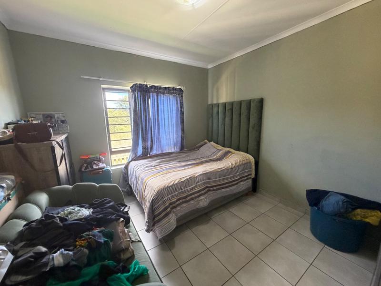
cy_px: 143
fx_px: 154
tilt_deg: -8.0
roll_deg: +2.0
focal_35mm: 14
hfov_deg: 102.1
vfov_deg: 85.7
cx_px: 190
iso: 400
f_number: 2.2
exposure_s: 1/50
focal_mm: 2.22
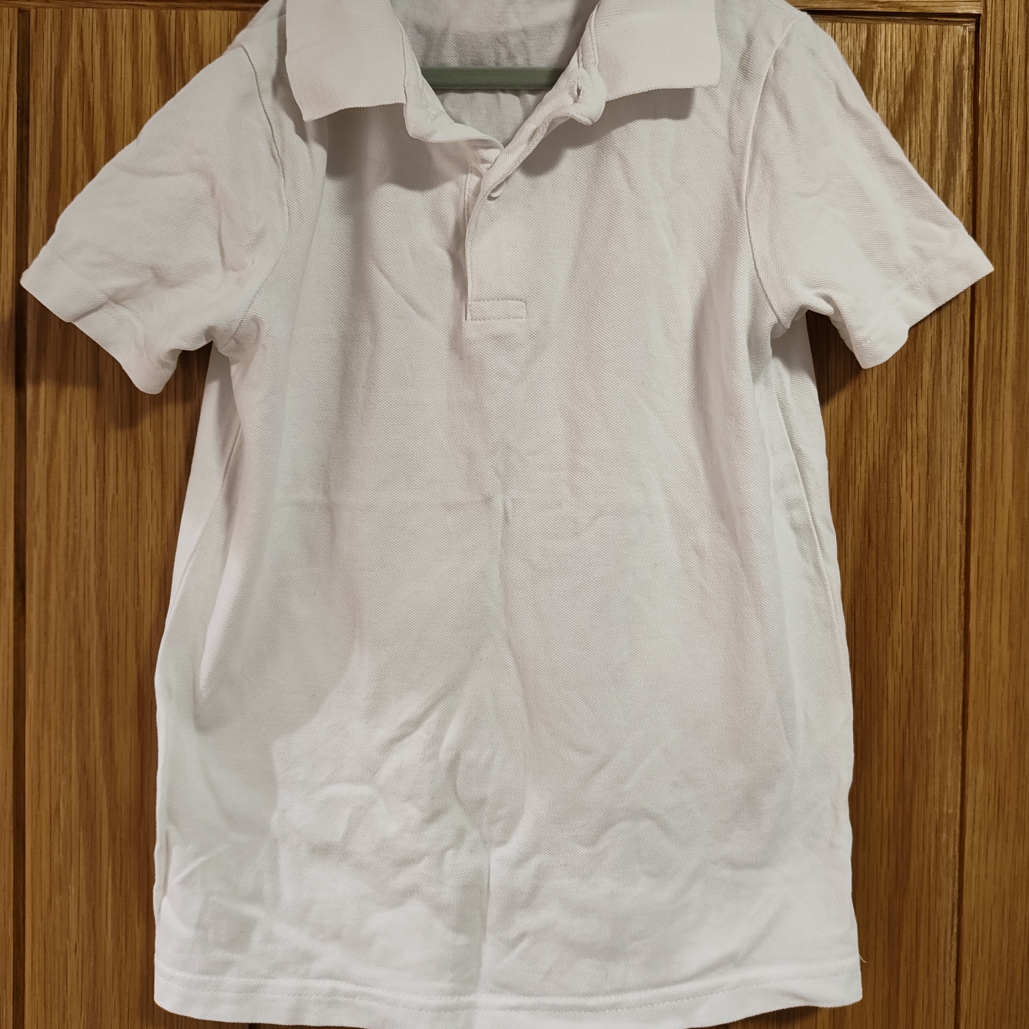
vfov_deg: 55.4
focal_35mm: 29
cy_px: 441
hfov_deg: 55.6
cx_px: 504
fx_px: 975
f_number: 1.88
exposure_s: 1/50
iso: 764
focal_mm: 5.56
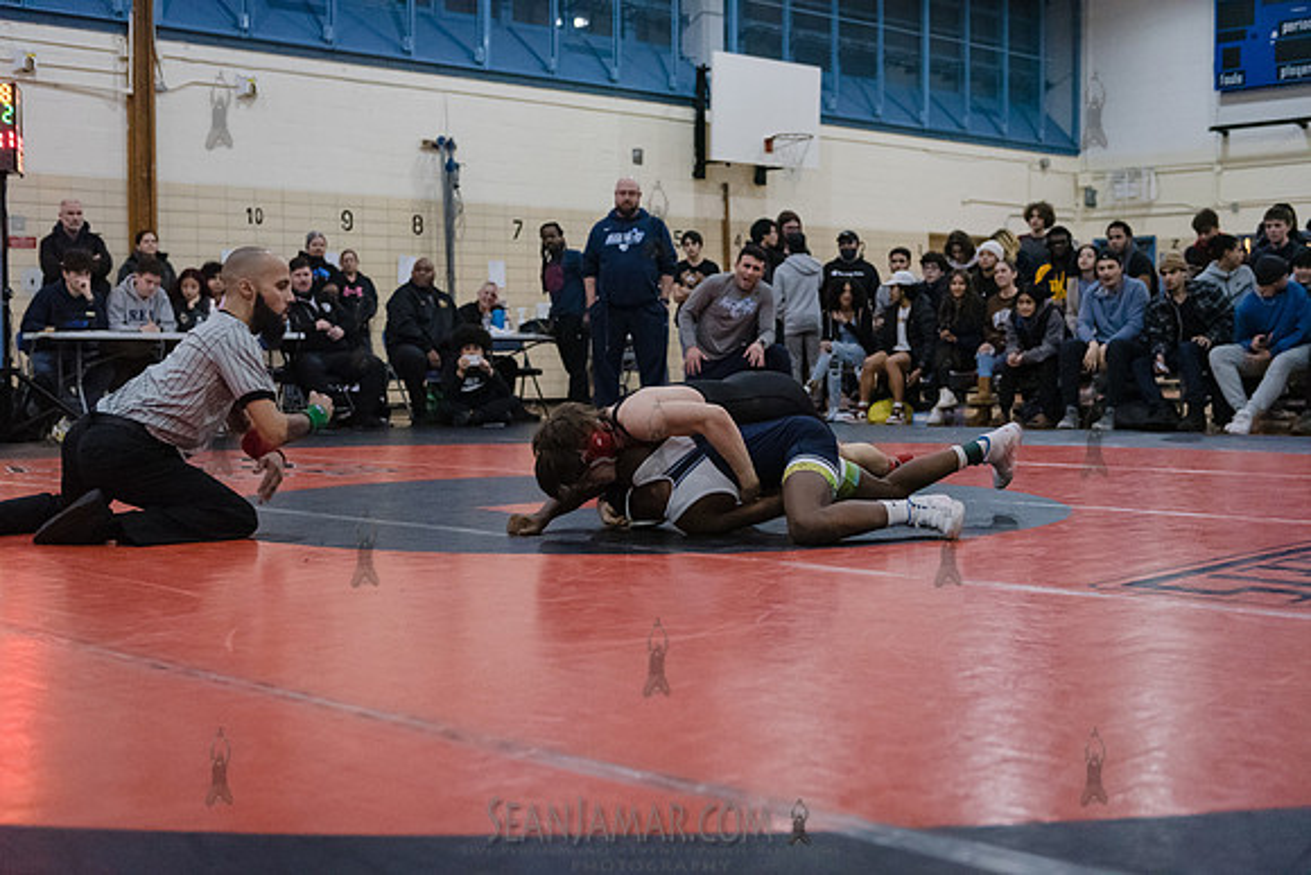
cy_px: 438
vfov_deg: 29.9
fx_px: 1639
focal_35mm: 45
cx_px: 656
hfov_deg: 43.6
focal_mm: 45
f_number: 3.2
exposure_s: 1/400
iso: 8000
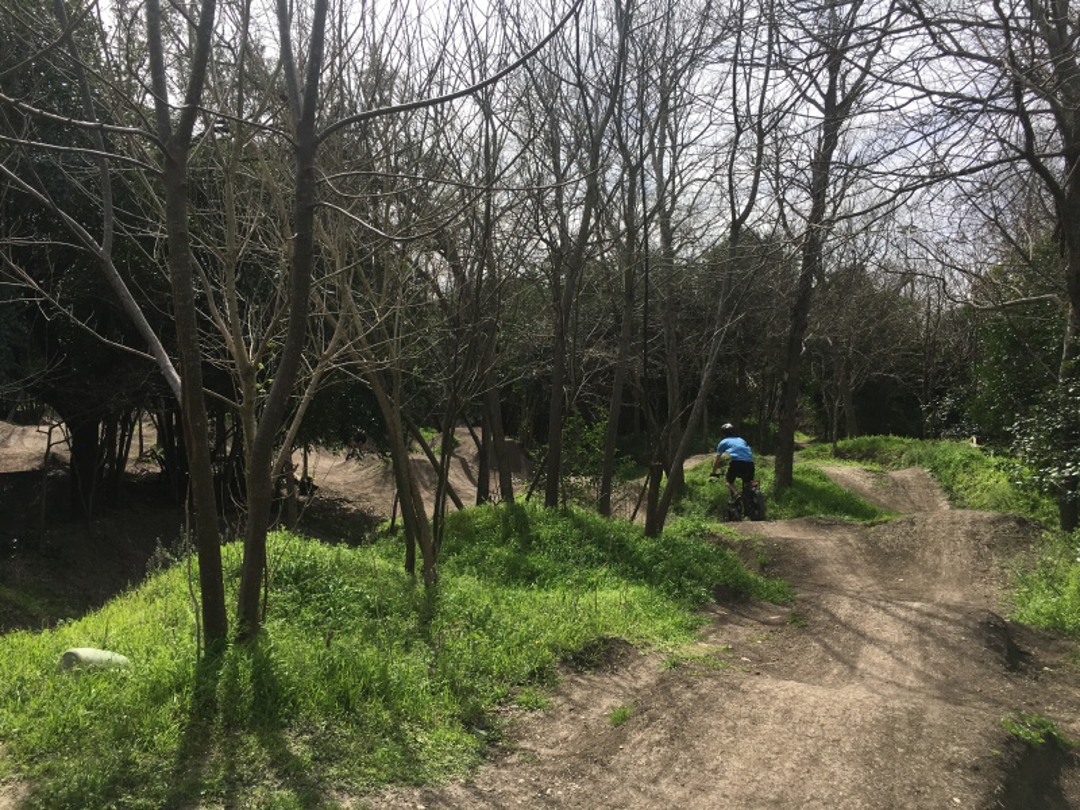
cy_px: 405
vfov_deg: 48.2
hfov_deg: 61.7
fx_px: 905
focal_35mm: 29
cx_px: 540
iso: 25
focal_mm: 4.15
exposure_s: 1/1221
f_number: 2.2
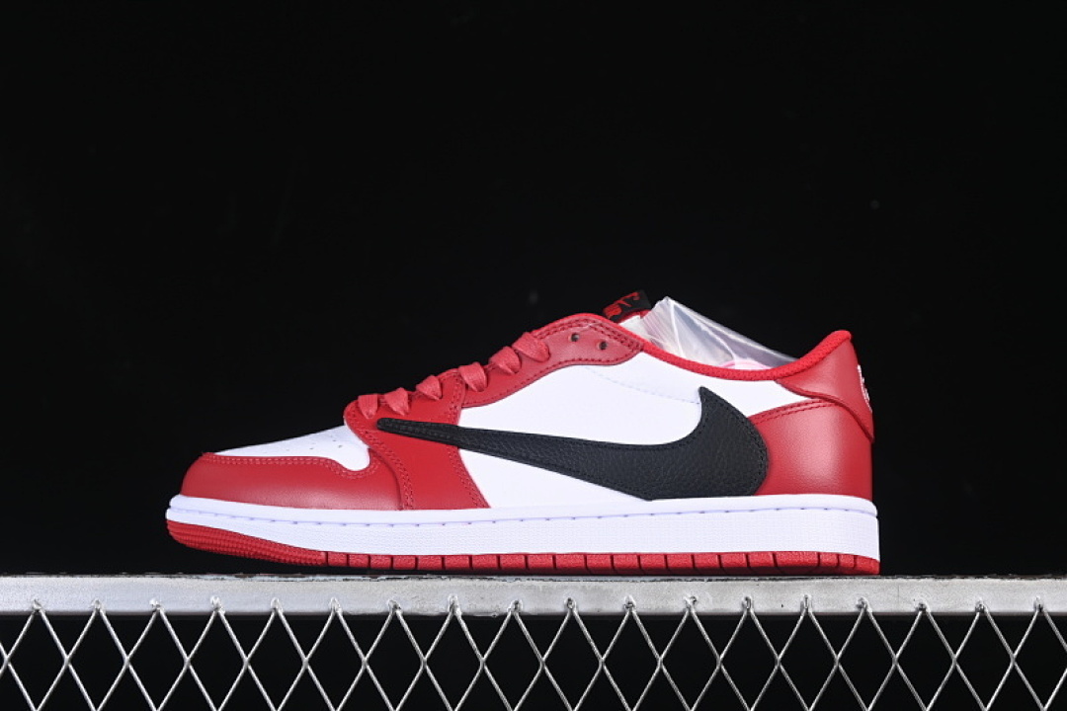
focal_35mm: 75
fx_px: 2223
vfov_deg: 18.2
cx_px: 534
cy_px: 356
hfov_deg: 27.0
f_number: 7.1
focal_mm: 50
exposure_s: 1/80
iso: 160
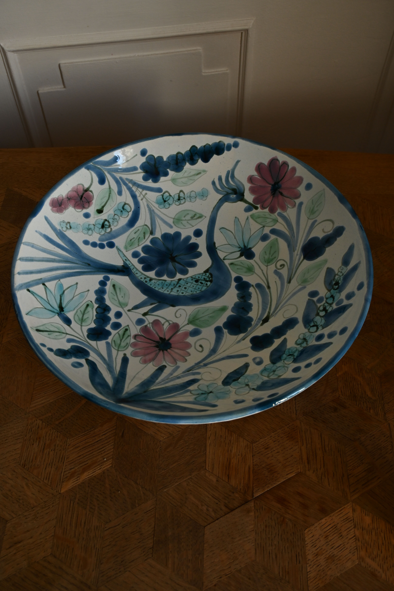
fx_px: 554
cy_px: 296
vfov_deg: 56.1
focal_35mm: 34
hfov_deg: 39.1
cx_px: 197
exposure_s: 1/60
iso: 250
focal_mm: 22.5
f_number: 5
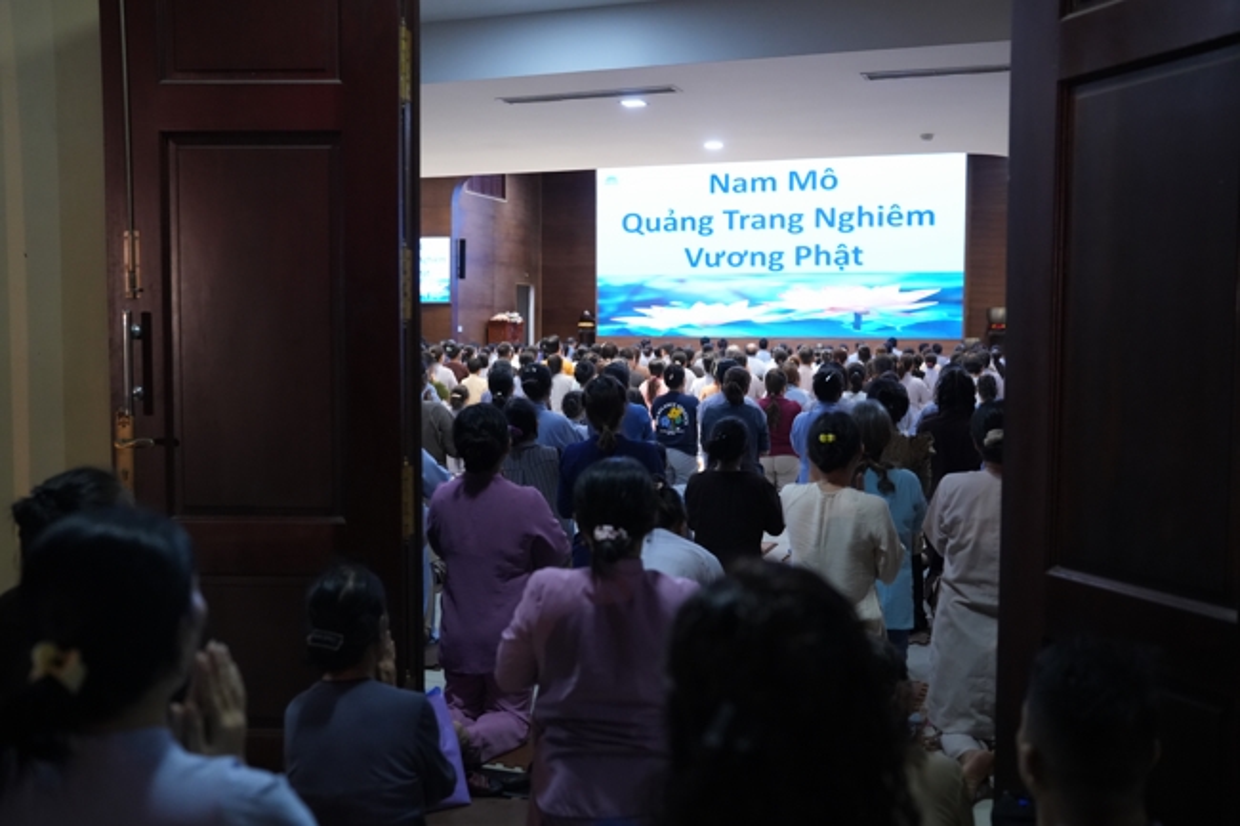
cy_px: 413
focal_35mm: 35
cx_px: 620
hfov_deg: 54.4
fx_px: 1205
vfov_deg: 37.8
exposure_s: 1/160
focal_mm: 35
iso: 4000
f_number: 2.8
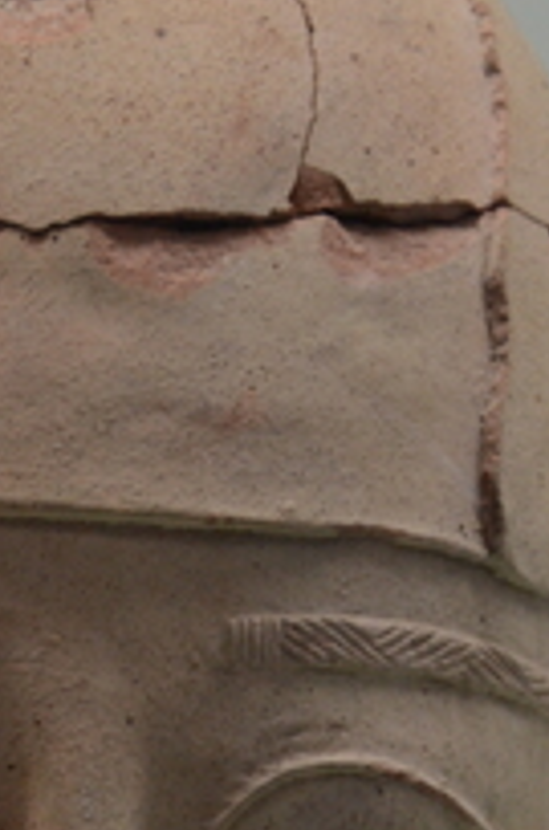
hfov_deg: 6.4
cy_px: 1017
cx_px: 118
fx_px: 4943
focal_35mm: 215
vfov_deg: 9.5
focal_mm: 44
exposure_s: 1/80
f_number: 4.8
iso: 1000
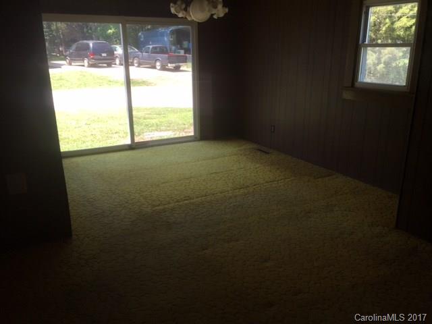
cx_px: 216
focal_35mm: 29
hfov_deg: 61.7
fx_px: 362
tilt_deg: -17.3
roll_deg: +0.4
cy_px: 162
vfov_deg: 48.2
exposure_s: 1/128
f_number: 2.2
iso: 25
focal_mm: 4.15
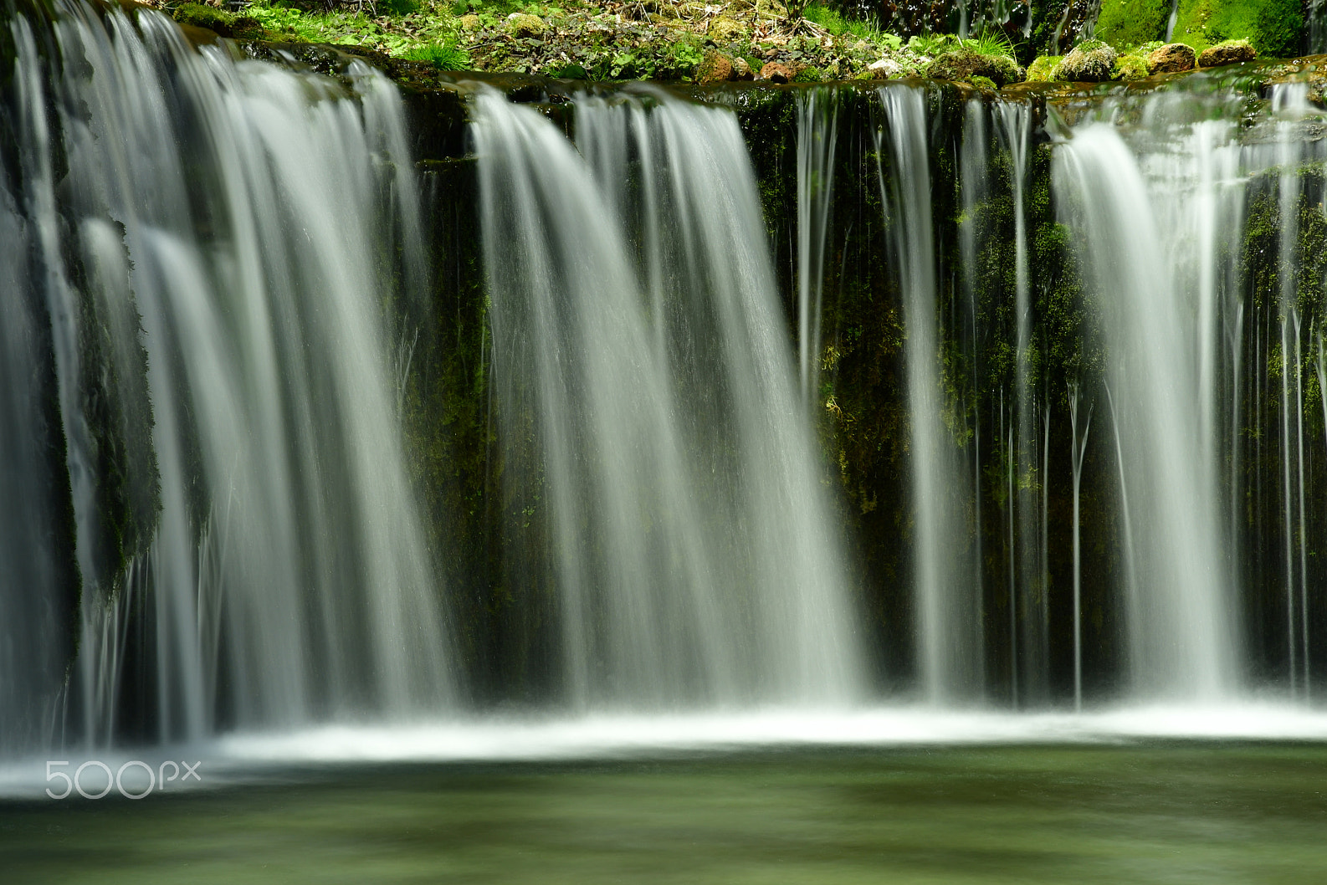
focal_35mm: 121
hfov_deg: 16.9
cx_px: 663
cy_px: 444
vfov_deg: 11.3
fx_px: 4461
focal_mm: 80
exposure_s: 5
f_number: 11
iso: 100
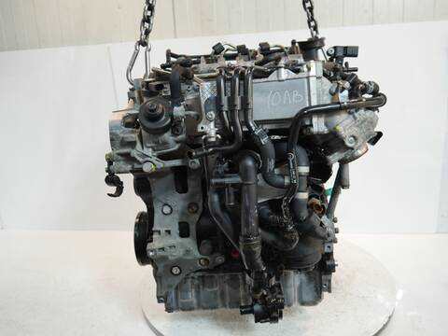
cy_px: 168
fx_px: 362
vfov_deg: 49.7
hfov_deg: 63.4
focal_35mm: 28
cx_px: 224
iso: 320
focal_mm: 14
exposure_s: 1/60
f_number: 3.5
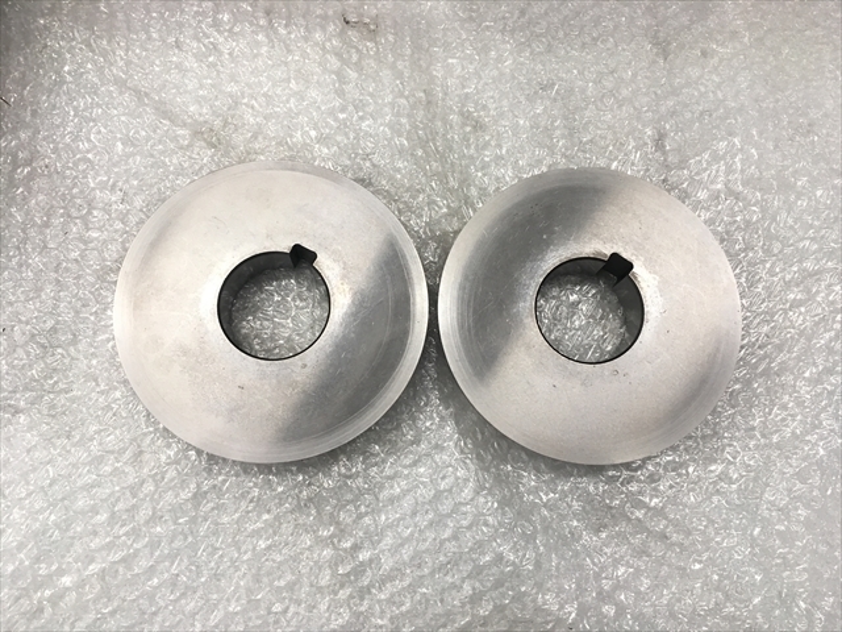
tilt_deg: -77.4
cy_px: 316
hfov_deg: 61.7
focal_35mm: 29
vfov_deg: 48.2
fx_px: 705
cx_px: 421
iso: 40
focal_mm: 4.15
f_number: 2.2
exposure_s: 1/30
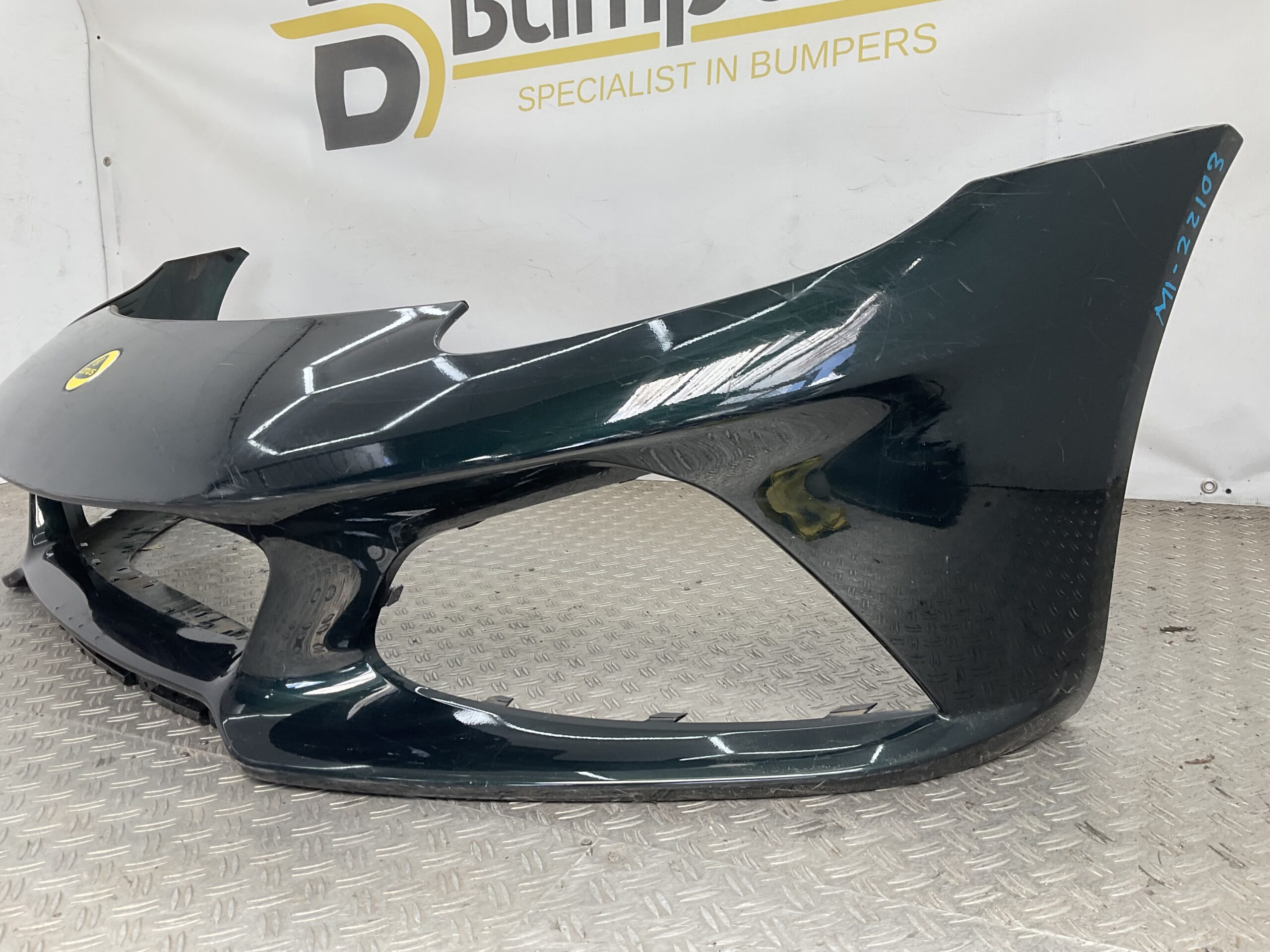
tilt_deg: -13.8
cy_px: 476
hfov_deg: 61.7
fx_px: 1064
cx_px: 635
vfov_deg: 48.2
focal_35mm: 29
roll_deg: +2.3
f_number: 1.8
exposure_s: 1/115
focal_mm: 3
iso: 16
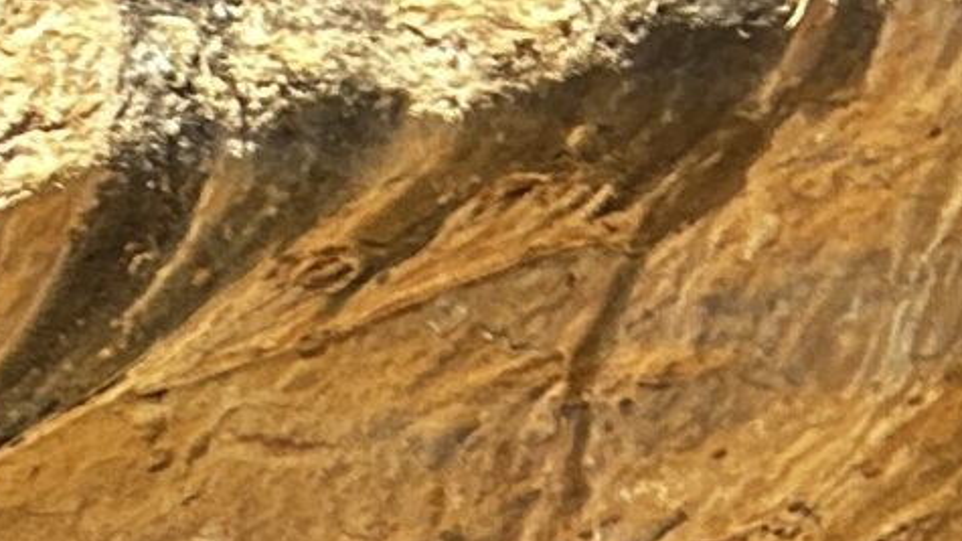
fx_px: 3443
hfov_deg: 14.6
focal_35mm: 135
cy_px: 1749
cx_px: -579
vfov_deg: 7.6
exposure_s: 1/121
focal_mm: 2.69
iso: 40
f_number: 1.9
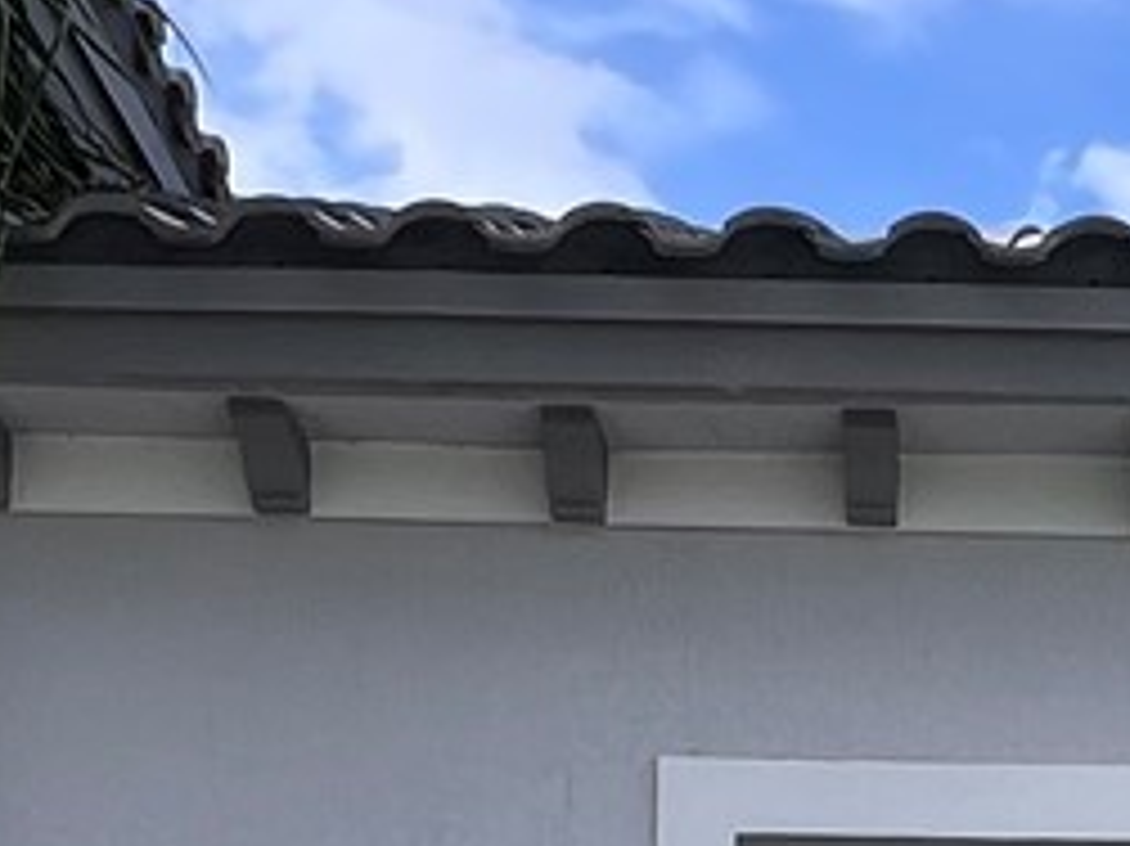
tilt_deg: -0.6
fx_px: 2708
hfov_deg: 22.7
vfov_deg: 15.7
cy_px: 1426
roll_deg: +1.8
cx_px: 1112
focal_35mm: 83
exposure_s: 1/483
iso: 32
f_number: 1.8
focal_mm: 1.57
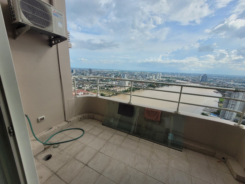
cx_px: 122
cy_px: 92
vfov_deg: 89.9
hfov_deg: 106.2
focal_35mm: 13
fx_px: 92
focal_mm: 1.74
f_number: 2.2
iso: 40
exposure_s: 1/1339
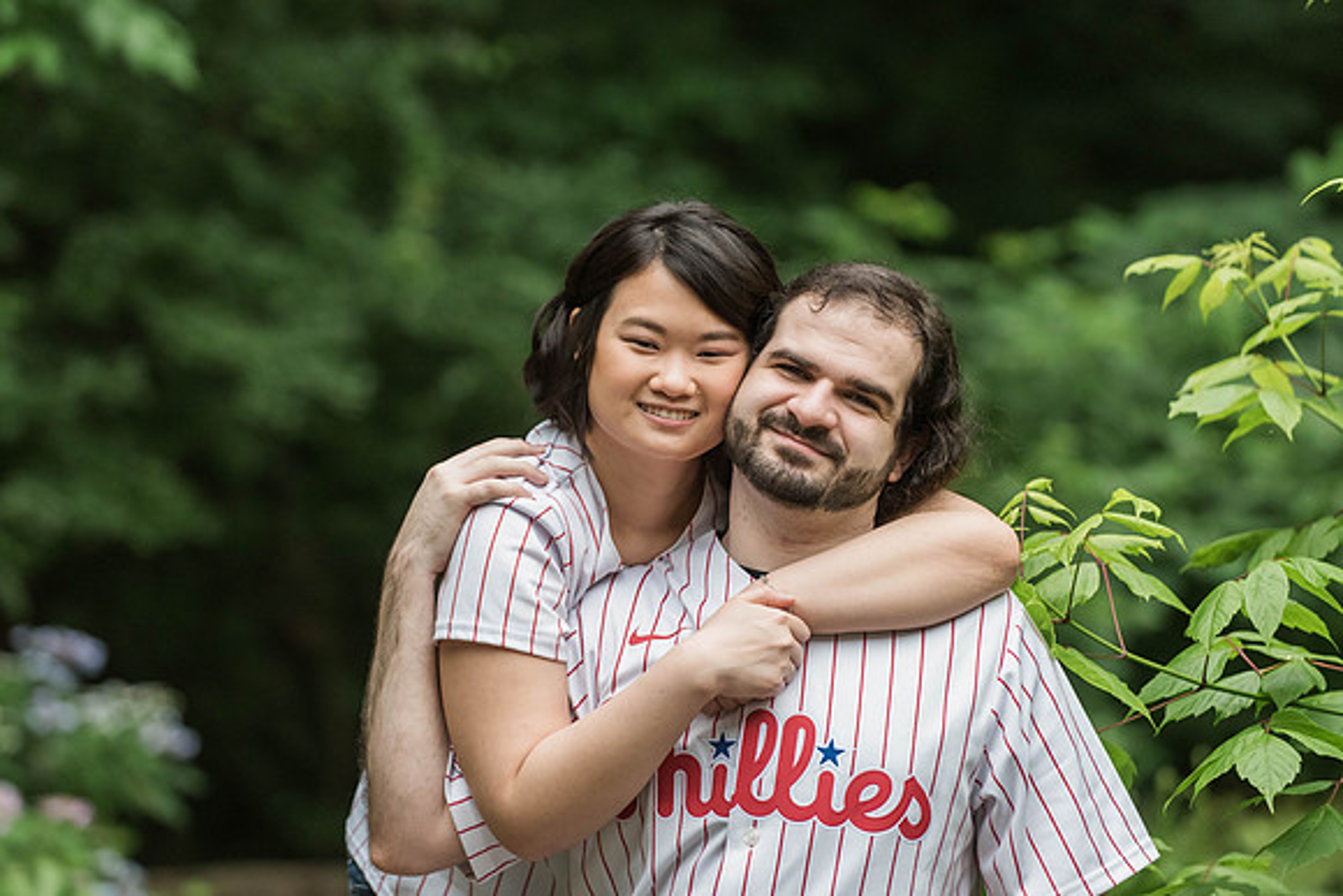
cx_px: 671
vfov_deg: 8.6
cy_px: 440
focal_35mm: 160
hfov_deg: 12.9
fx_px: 5956
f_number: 4
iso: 2000
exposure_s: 1/1250
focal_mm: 155
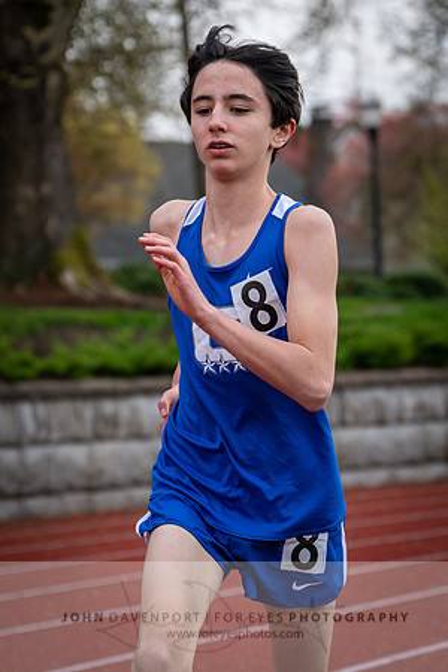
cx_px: 295
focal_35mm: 133
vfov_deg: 15.4
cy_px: 246
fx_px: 2484
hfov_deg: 10.3
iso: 720
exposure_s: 1/1000
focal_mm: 70
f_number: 2.8
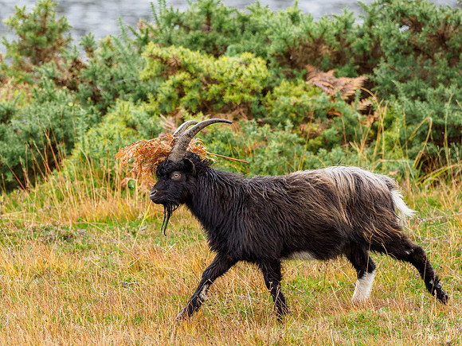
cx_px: 191
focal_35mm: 805
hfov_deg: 2.5
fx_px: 10739
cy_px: 174
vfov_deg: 1.8
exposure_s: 1/640
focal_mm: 300
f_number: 4.5
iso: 1000
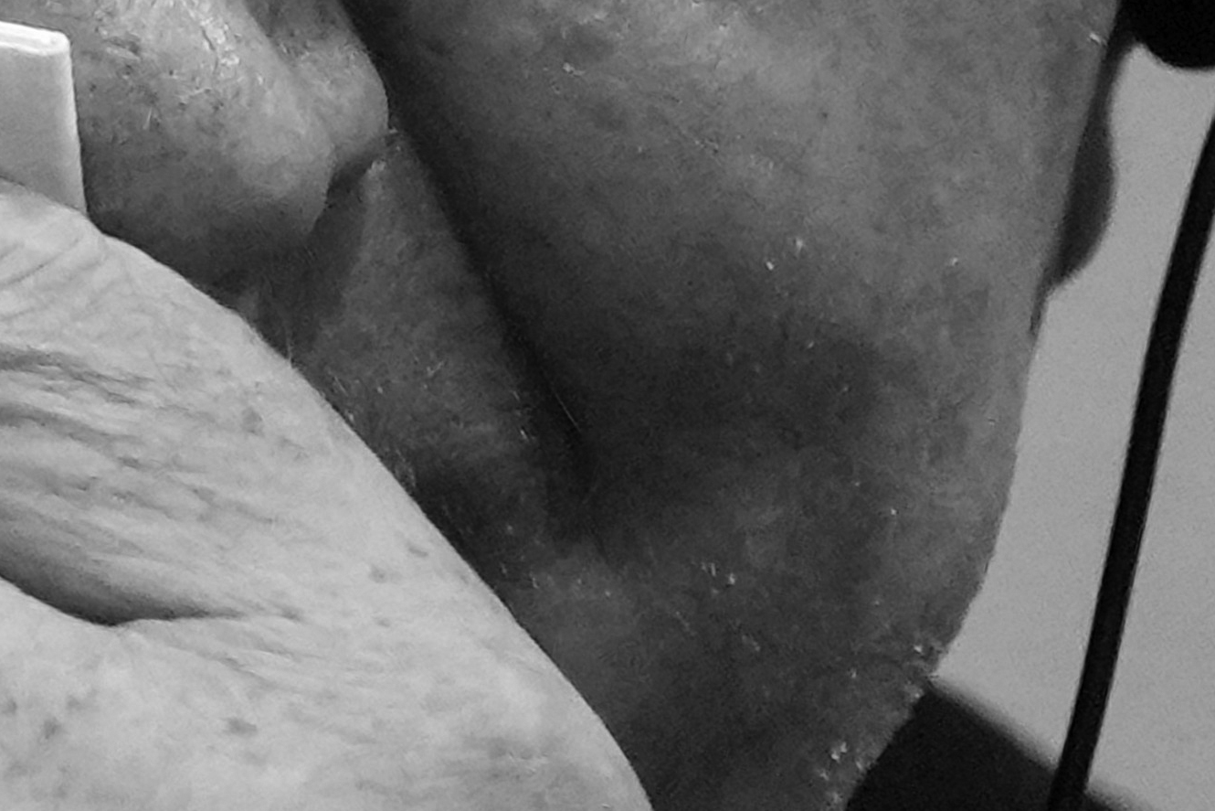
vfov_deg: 1.1
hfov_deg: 1.7
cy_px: -72
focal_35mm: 1203
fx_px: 40603
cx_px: 12
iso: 2000
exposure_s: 1/500
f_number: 3.2
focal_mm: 400
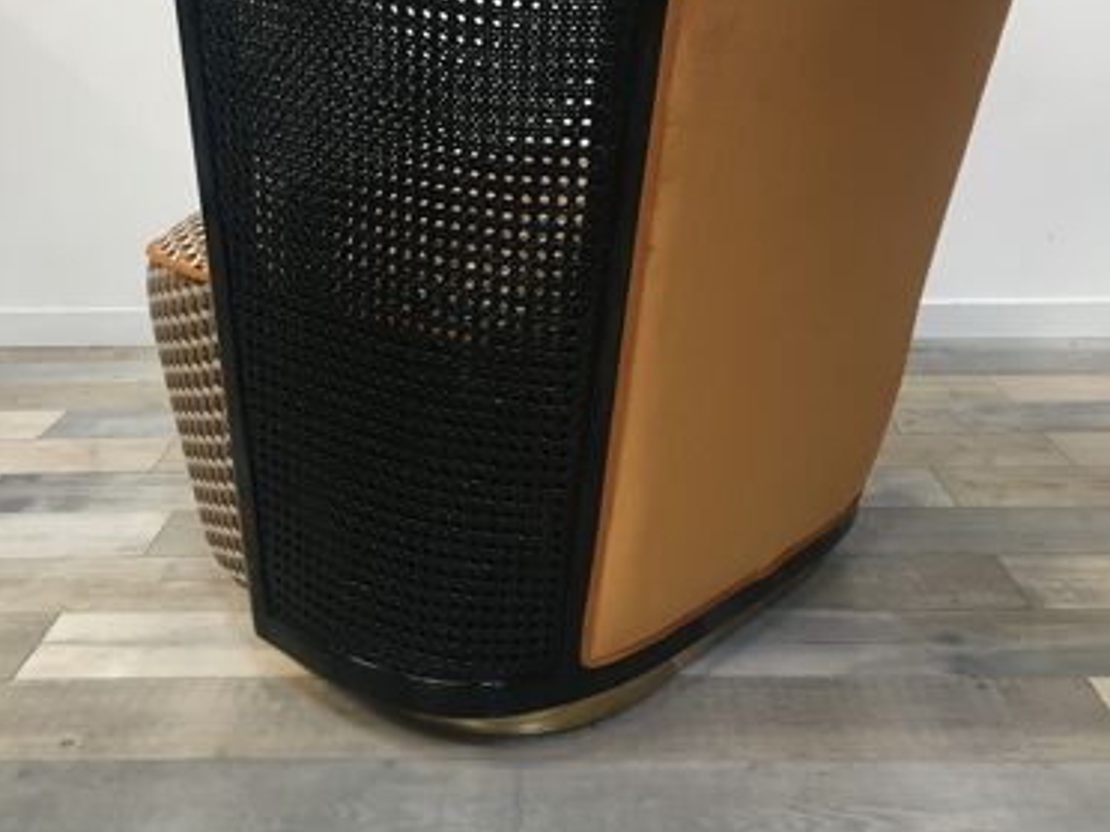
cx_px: 554
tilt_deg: -15.3
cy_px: 274
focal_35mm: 39
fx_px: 1251
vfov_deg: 36.4
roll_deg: -0.2
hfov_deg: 47.9
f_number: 2.2
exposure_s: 1/33
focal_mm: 4.15
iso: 125
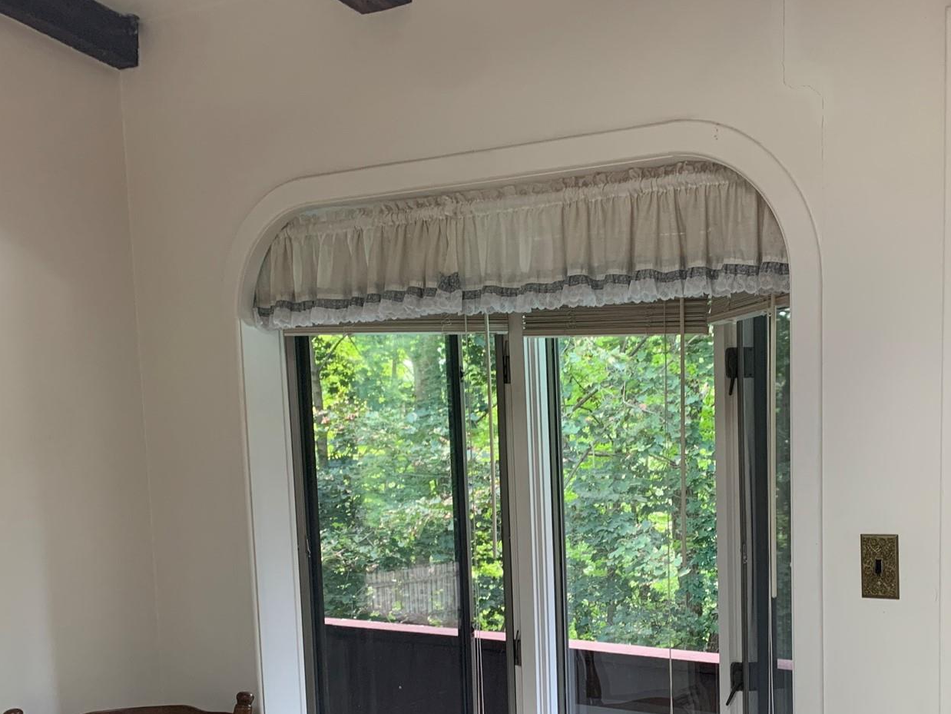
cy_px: 564
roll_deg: +1.5
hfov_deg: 42.8
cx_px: 687
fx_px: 1182
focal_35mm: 43
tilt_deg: -5.6
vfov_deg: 32.7
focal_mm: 4.25
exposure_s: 1/60
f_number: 1.8
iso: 125
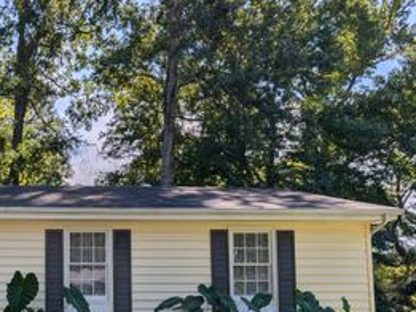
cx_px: 43
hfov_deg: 38.4
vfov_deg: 30.0
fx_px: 553
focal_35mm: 46
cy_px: 290
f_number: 1.68
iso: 23
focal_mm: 6.9
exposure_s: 1/6369
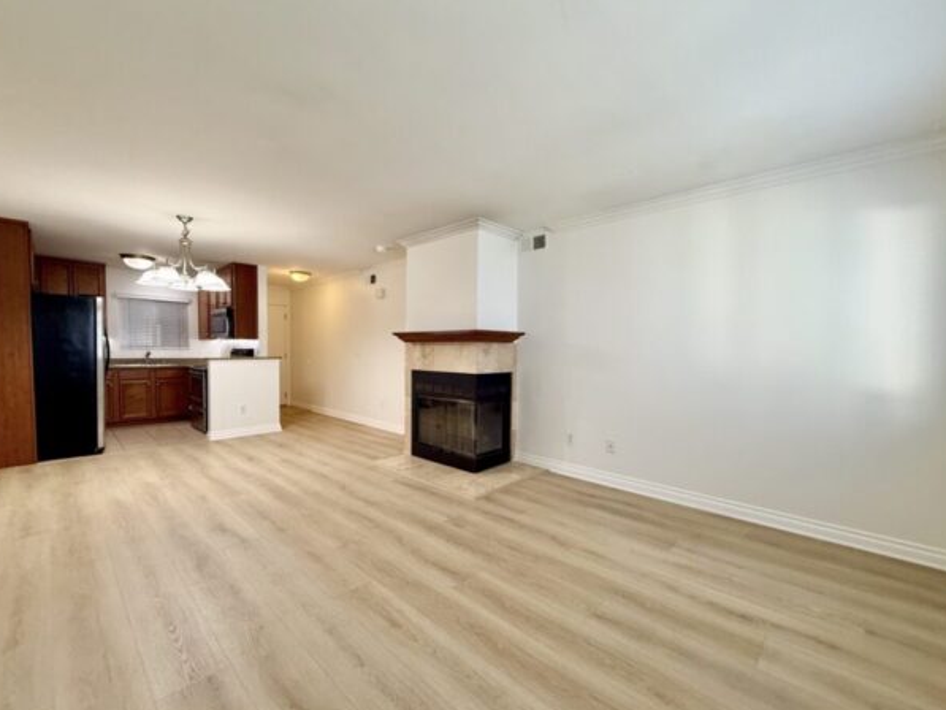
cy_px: 366
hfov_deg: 98.1
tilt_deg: -1.9
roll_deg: -0.7
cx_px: 485
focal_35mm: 15
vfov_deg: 81.7
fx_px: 410
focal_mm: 2.22
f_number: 2.2
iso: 200
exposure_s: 1/60
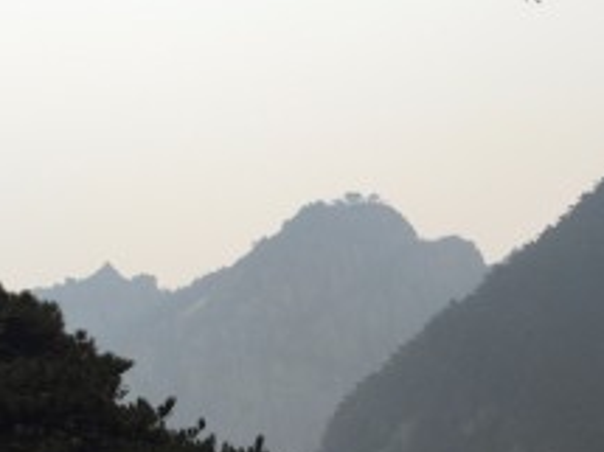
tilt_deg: -2.5
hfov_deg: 24.0
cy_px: 449
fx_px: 1413
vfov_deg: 17.8
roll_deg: +4.0
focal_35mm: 81
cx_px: 390
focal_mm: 4.15
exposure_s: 1/5650
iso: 32
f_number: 2.2
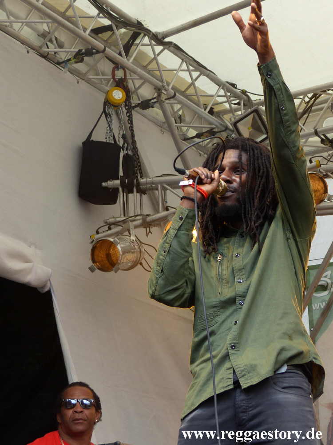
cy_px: 222
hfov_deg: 17.2
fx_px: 1103
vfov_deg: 22.8
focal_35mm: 86
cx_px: 166
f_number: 2.8
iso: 100
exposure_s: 1/80
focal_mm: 15.5
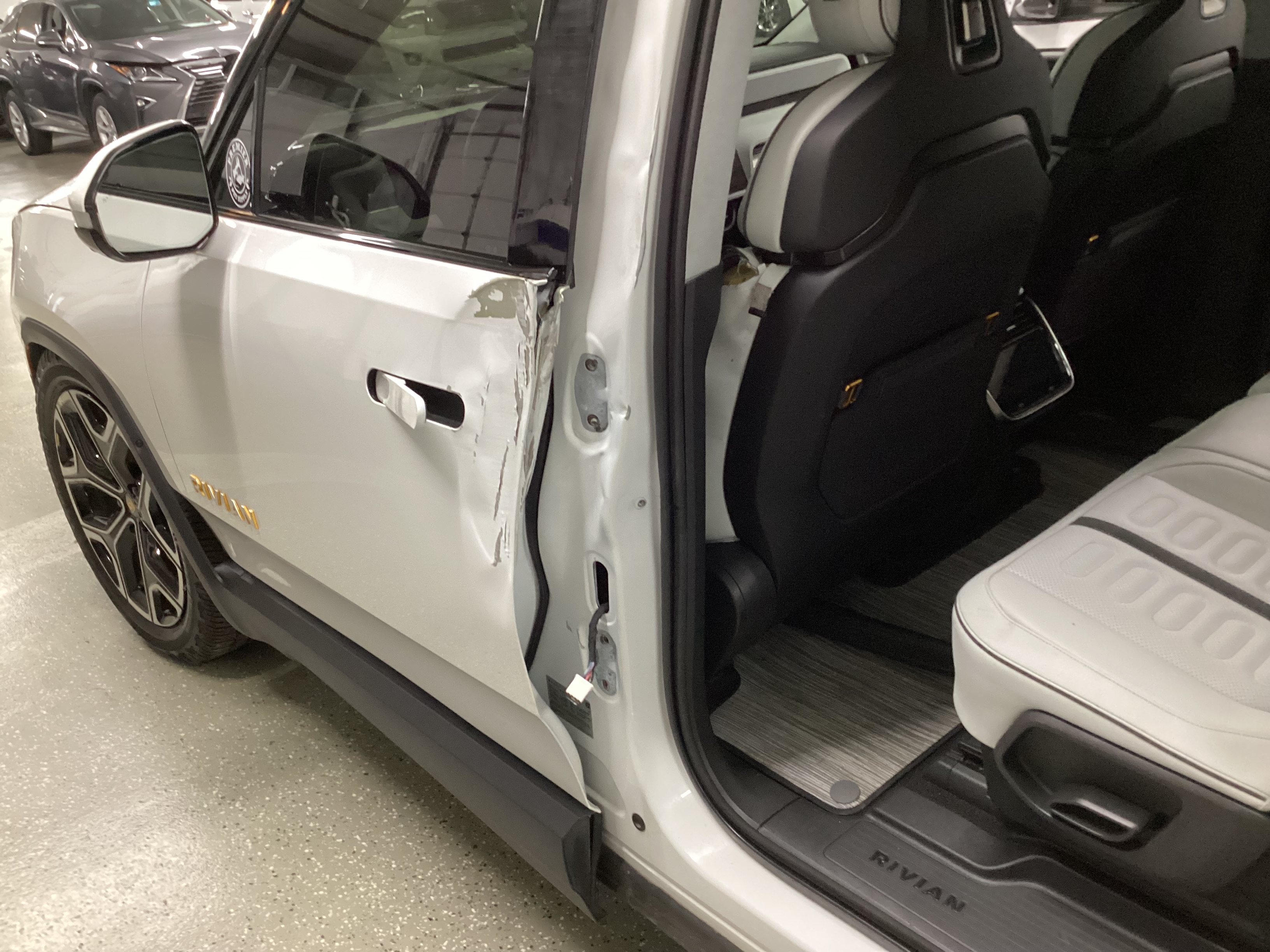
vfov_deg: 45.4
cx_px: 635
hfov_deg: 58.4
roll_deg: +6.0
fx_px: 1137
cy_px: 476
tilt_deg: -26.8
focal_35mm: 31
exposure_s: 1/33
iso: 320
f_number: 2.4
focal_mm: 3.3
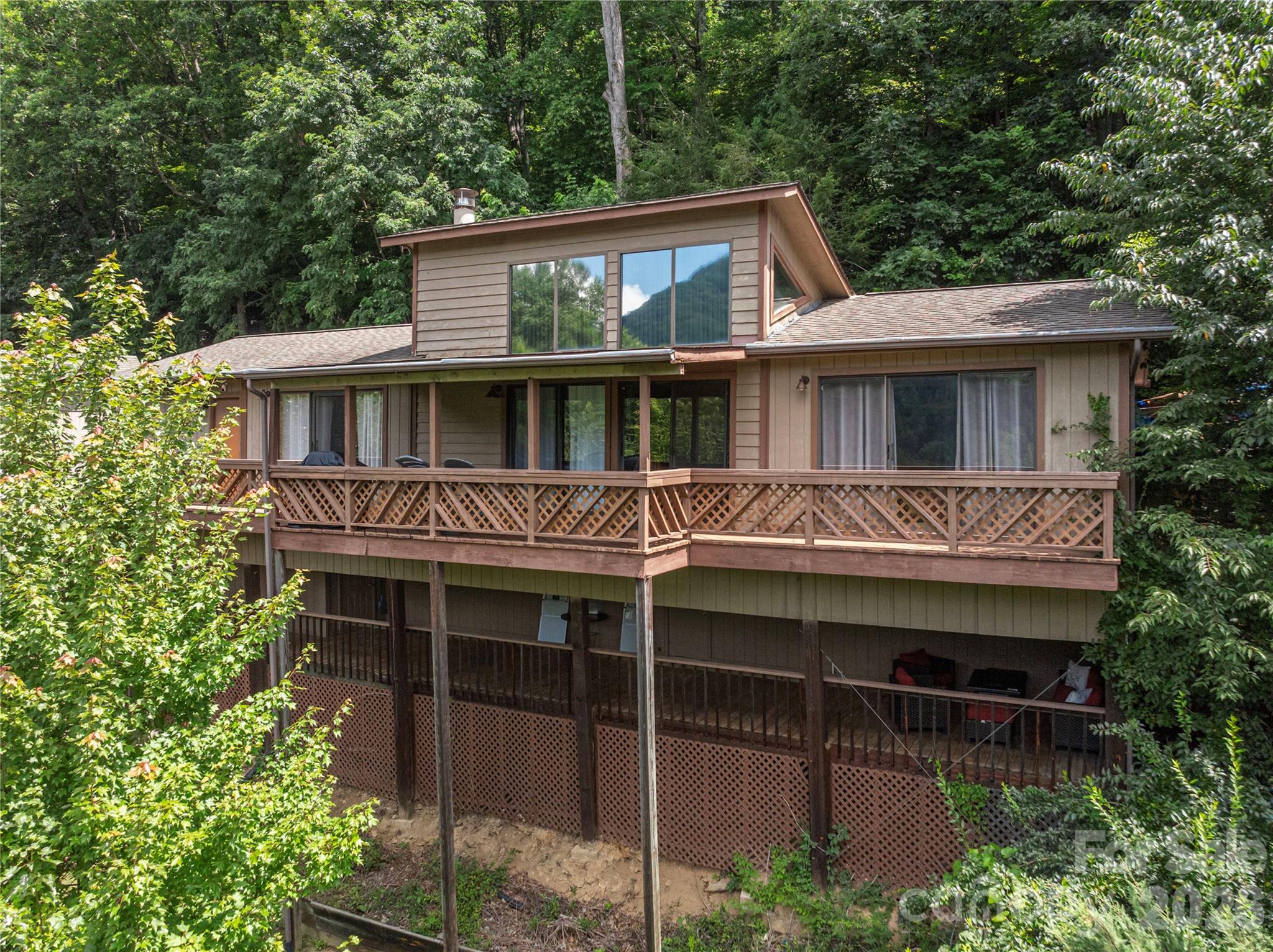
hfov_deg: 71.6
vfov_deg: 56.8
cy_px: 476
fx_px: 882
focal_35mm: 24
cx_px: 636
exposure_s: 1/4000
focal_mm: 12.29
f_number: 2.8
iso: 1220
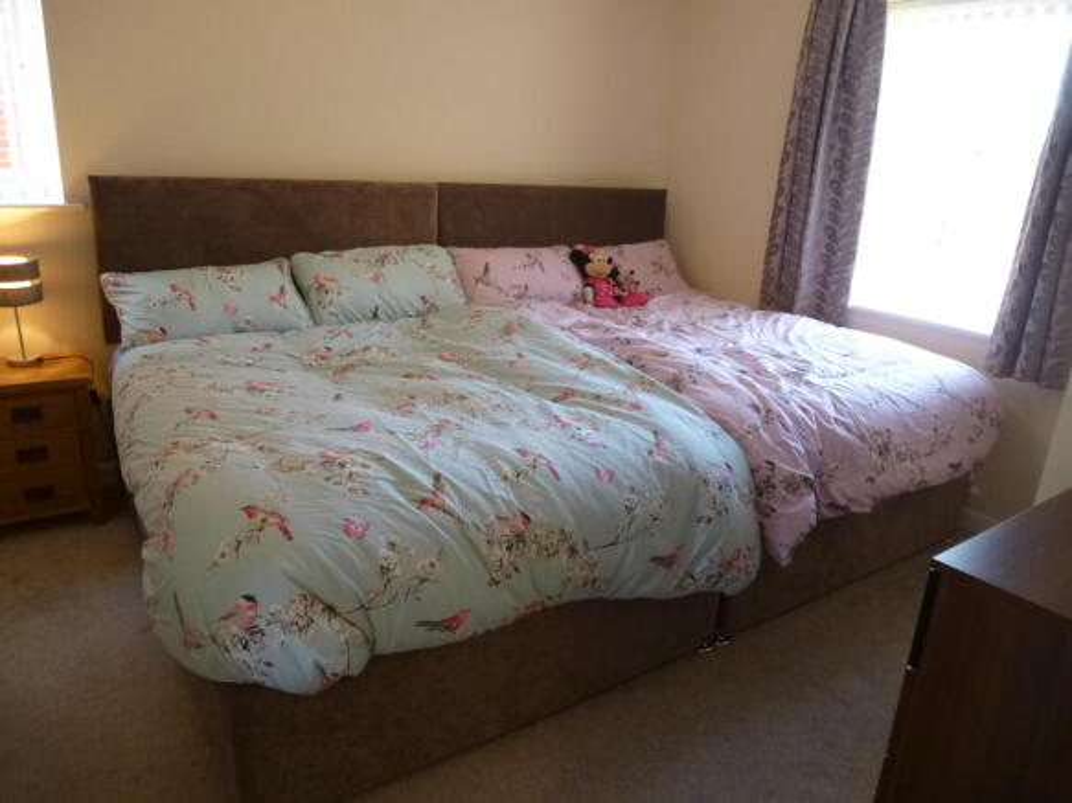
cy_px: 402
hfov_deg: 71.6
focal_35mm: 24
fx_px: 743
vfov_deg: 56.8
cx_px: 536
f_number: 3.3
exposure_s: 1/50
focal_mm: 4.3
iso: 400
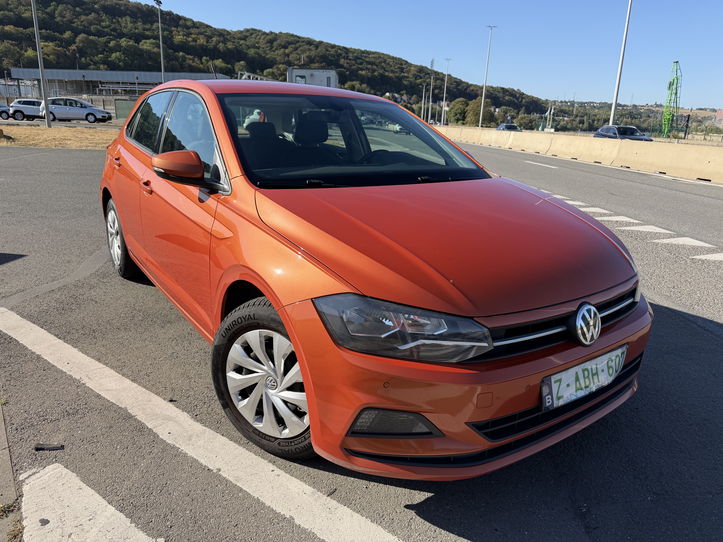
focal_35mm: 24
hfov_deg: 71.6
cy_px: 271
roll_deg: -0.8
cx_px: 362
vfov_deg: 56.8
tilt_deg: -16.0
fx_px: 501
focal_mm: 6.76
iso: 80
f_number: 1.78
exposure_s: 1/2801
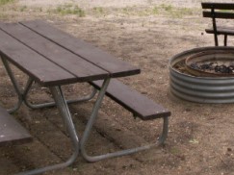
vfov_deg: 19.4
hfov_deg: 25.4
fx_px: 500
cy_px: 8
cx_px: 215
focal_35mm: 74
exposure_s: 1/100
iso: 50
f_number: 4.5
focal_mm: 5.86
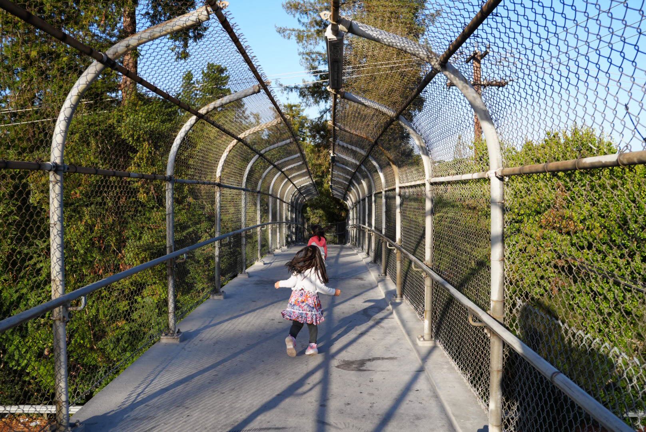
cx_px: 323
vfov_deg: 42.3
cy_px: 216
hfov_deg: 60.2
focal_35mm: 31
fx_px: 558
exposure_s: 1/320
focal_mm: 20.7
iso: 100
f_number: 5
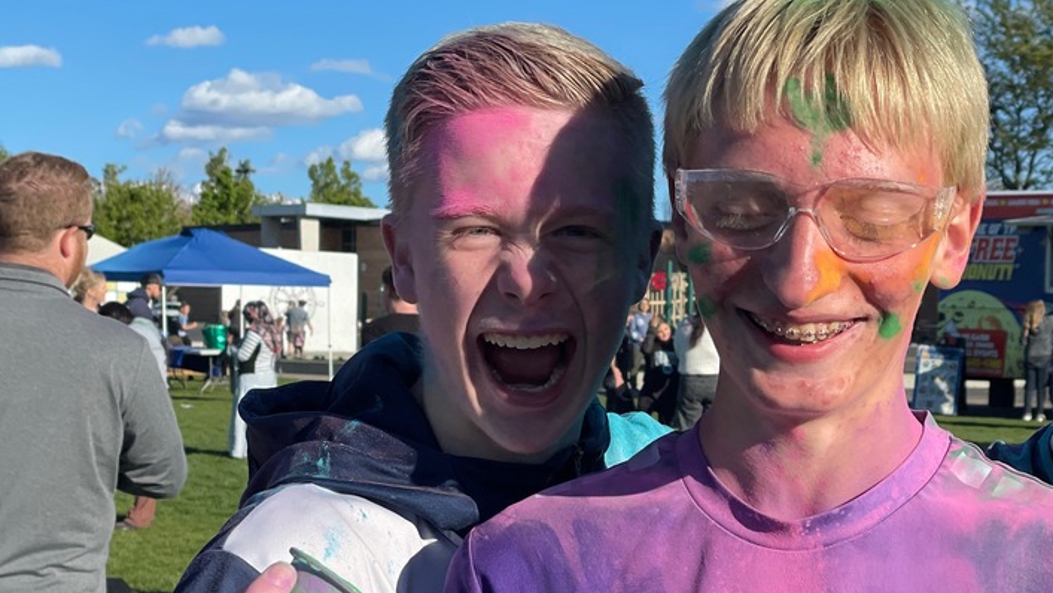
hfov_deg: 25.8
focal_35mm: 82
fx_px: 2290
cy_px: 477
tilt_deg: -2.8
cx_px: 685
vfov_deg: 14.7
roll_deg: -1.0
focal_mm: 6
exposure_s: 1/1453
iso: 32
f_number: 2
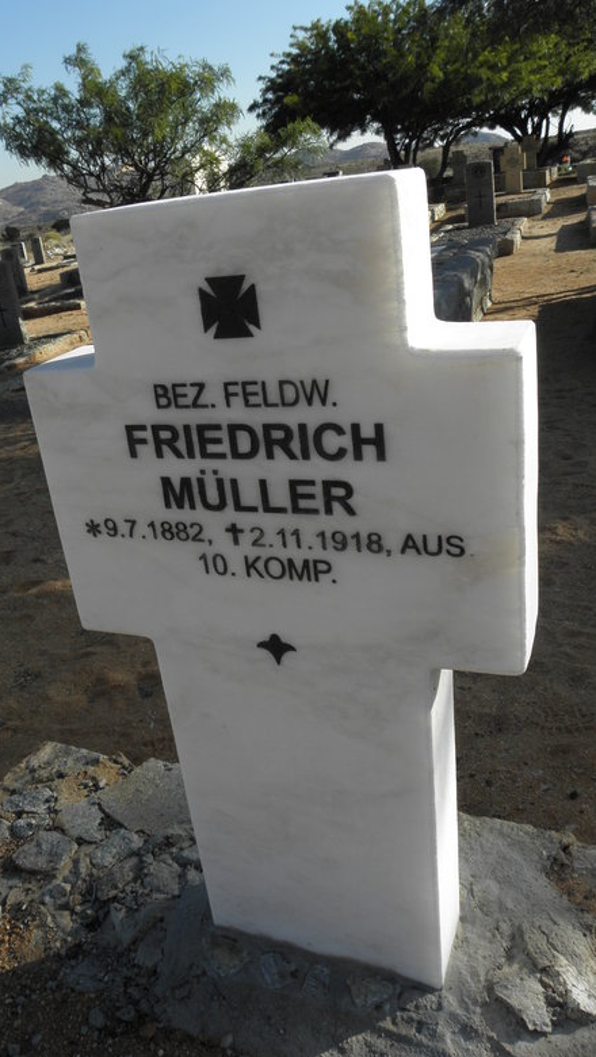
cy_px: 521
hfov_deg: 40.2
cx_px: 270
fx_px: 814
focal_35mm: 29
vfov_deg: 66.0
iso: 64
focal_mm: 4.6
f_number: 5.6
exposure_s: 1/250
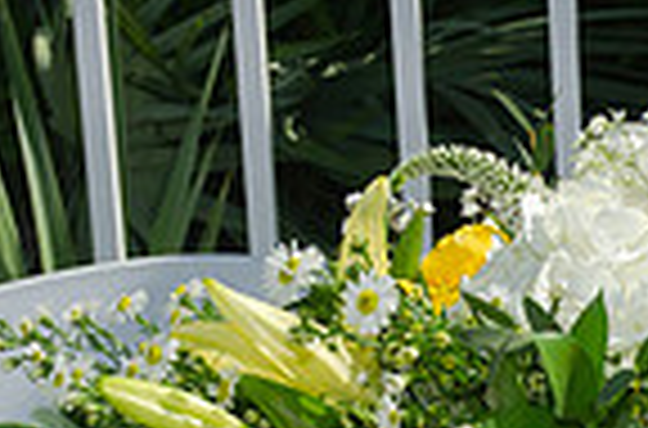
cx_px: 860
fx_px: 3696
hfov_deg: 9.8
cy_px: 640
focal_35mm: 206
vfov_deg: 6.5
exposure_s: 1/250
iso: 100
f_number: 10
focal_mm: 34
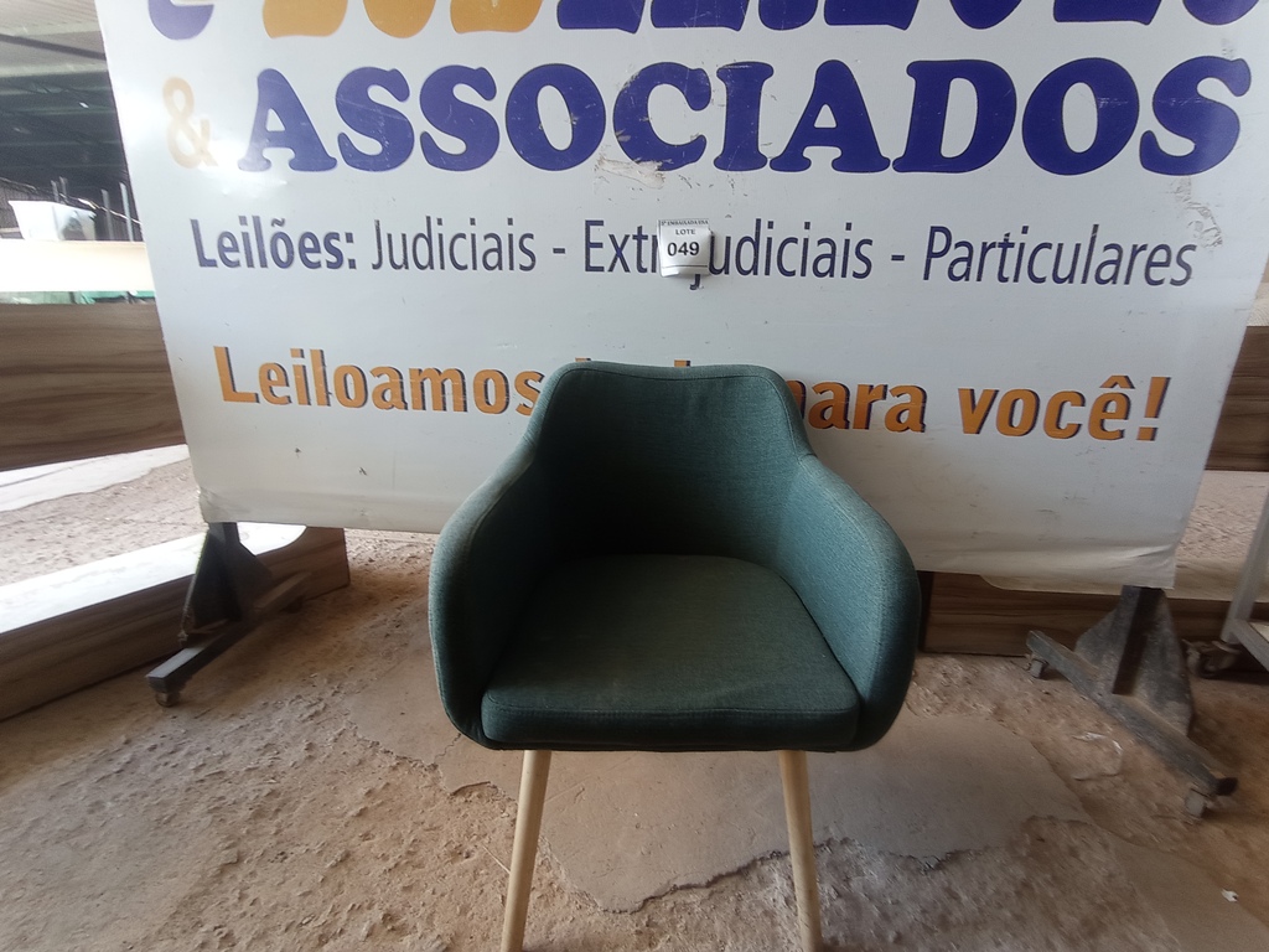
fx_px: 1026
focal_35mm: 28
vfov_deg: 49.7
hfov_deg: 63.4
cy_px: 476
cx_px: 634
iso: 171
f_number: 2.2
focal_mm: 1.65
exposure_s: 1/40
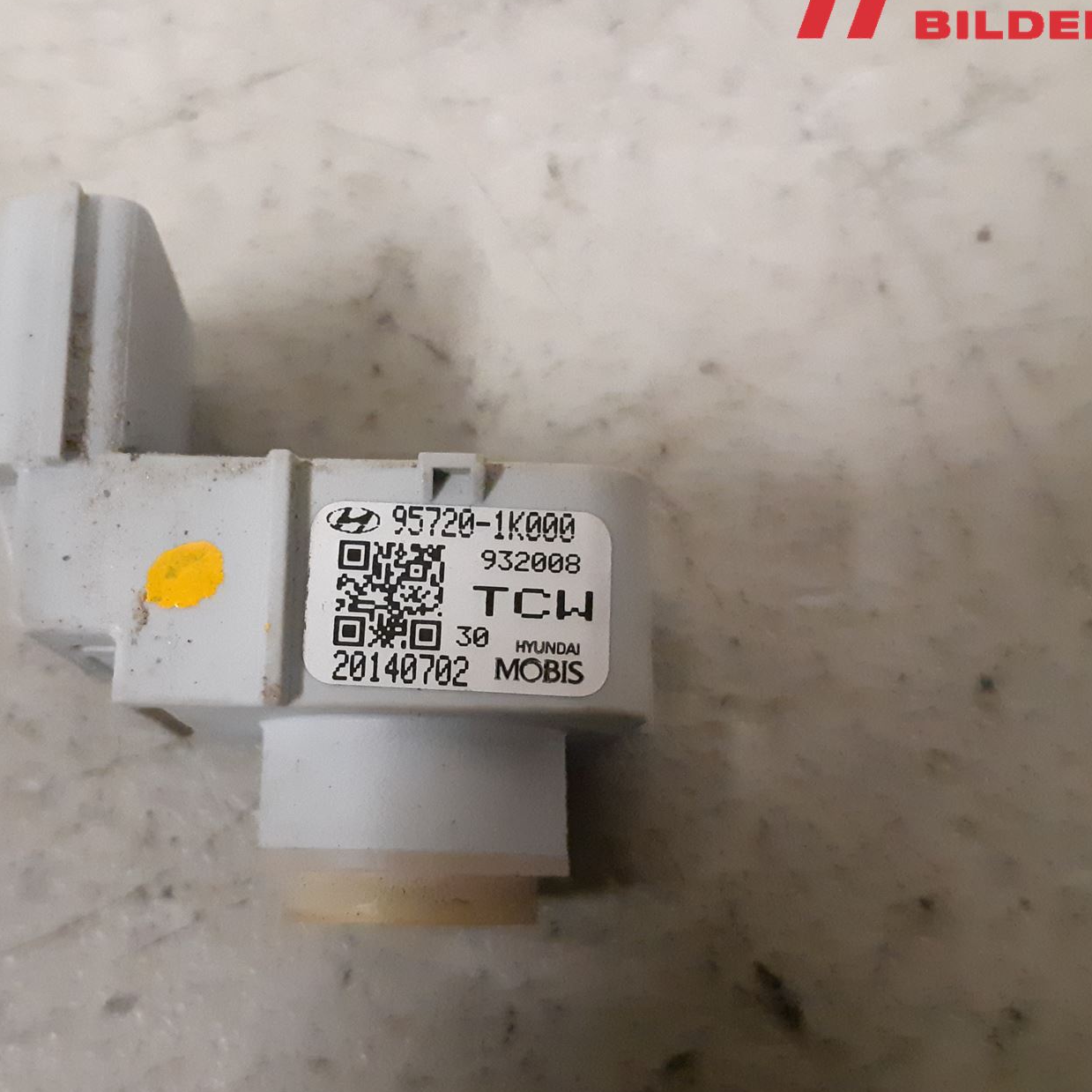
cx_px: 435
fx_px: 1356
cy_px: 567
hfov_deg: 43.6
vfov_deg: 43.9
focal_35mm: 38
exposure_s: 1/112
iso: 800
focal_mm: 3.93
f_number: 1.7
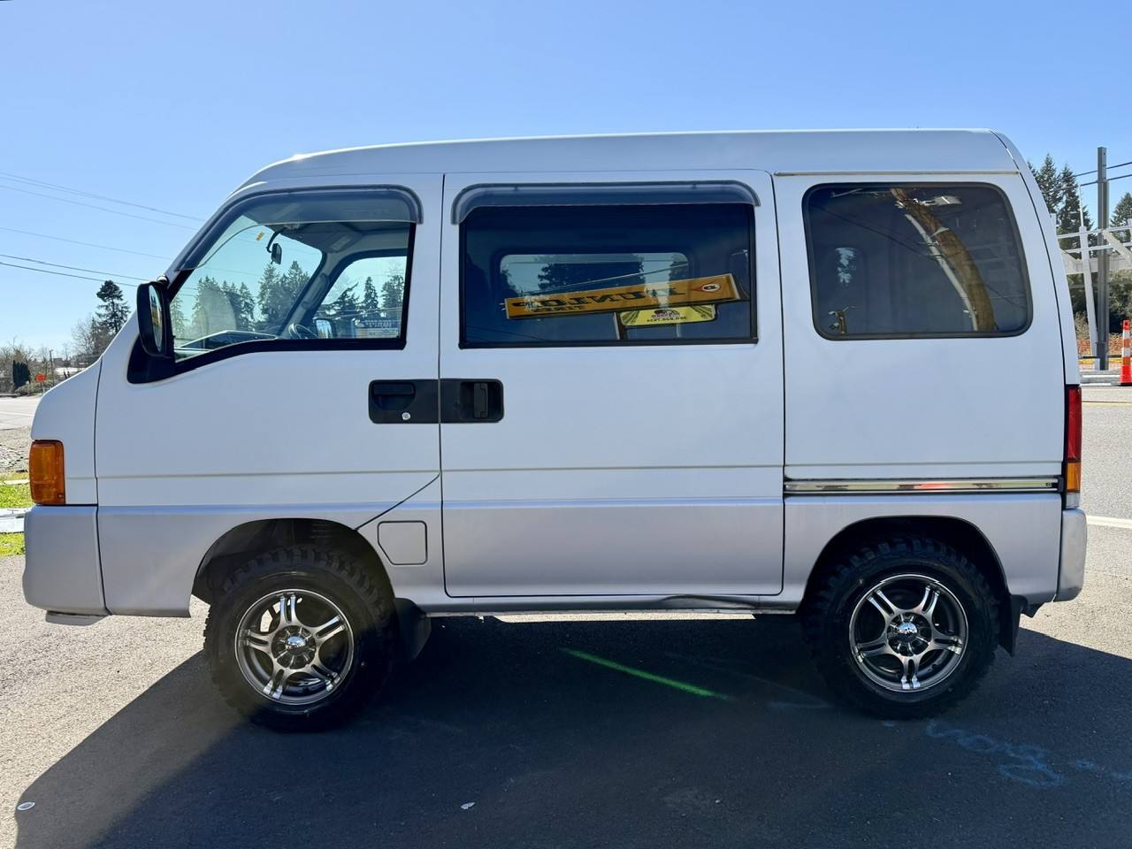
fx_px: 785
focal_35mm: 24
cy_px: 424
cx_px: 566
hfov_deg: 71.6
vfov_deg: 56.8
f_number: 1.78
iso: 100
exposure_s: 1/3425
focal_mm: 6.76
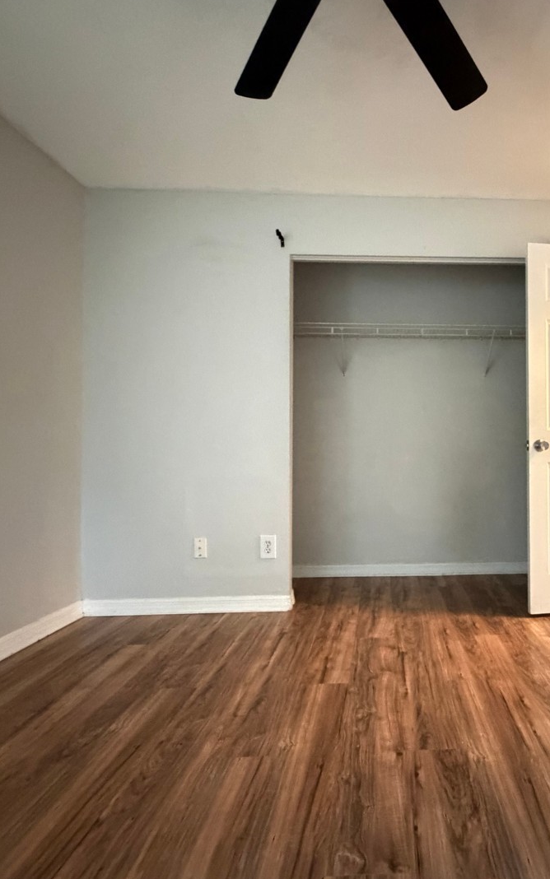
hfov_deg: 57.0
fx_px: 479
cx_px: 407
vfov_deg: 85.0
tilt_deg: +1.2
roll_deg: -0.4
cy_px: 440
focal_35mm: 20
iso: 1250
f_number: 2.2
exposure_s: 1/30
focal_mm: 2.22
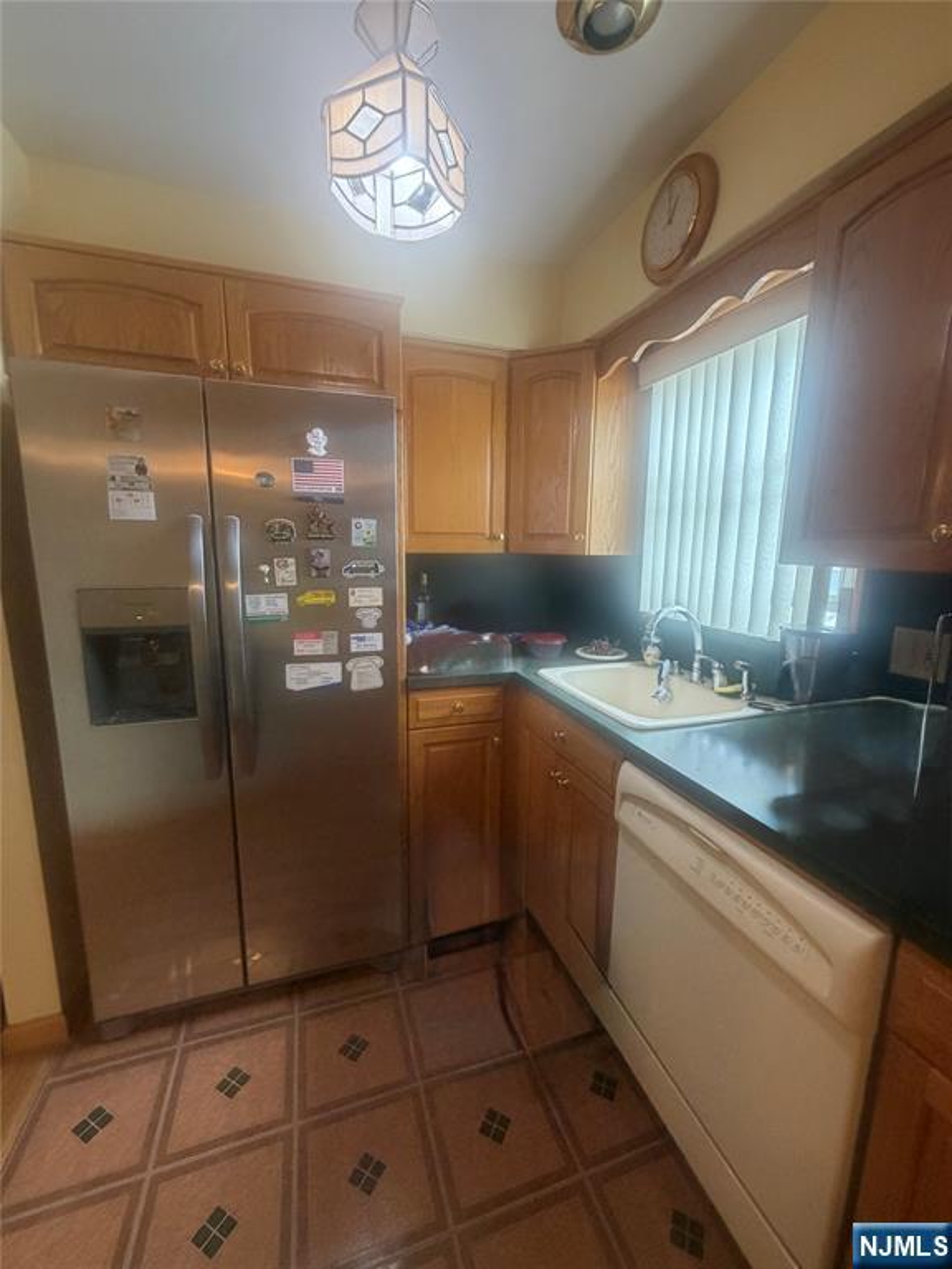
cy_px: 634
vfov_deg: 102.1
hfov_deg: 85.7
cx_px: 476
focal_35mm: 14
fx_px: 513
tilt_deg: -10.0
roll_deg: -1.2
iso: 320
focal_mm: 2.22
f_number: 2.2
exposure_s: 1/60
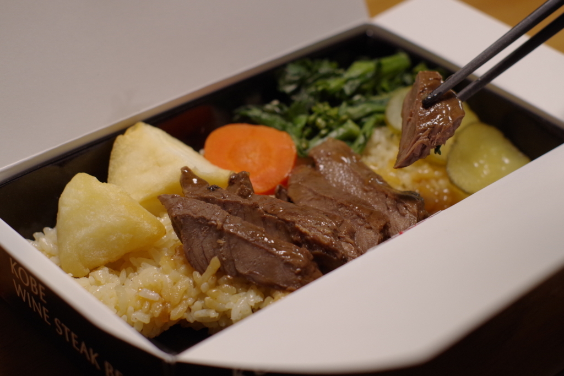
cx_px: 282
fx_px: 1175
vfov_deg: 18.2
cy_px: 188
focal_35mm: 75
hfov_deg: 27.0
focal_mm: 50
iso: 800
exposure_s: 1/60
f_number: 4
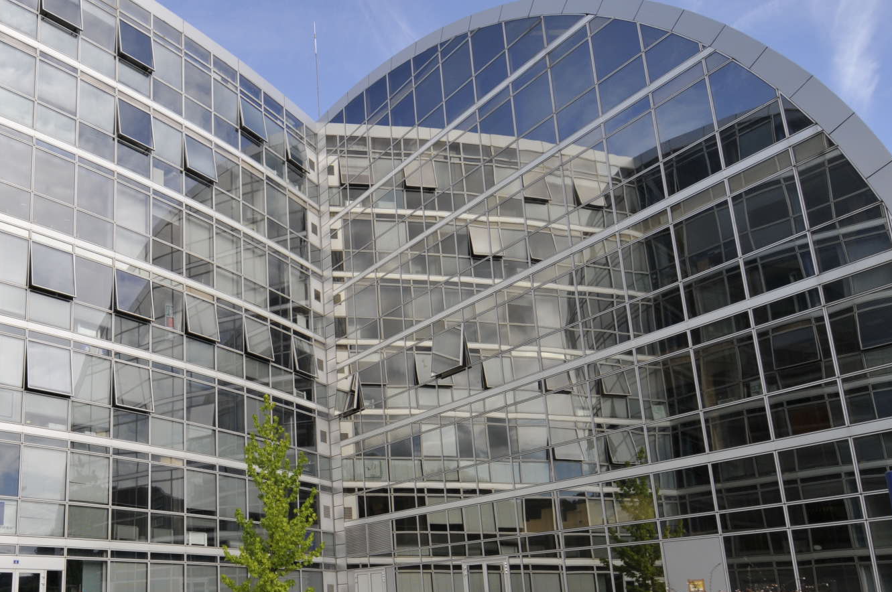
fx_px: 718
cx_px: 198
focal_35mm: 29
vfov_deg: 43.2
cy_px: 455
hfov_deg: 59.5
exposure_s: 1/320
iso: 250
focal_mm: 12
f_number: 9
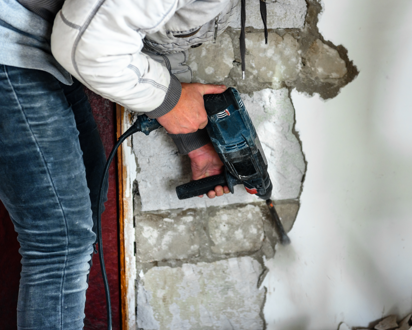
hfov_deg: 24.1
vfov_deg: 19.4
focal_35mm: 79
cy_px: 165
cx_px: 227
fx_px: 963
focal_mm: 70
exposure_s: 1/160
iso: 500
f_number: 3.5
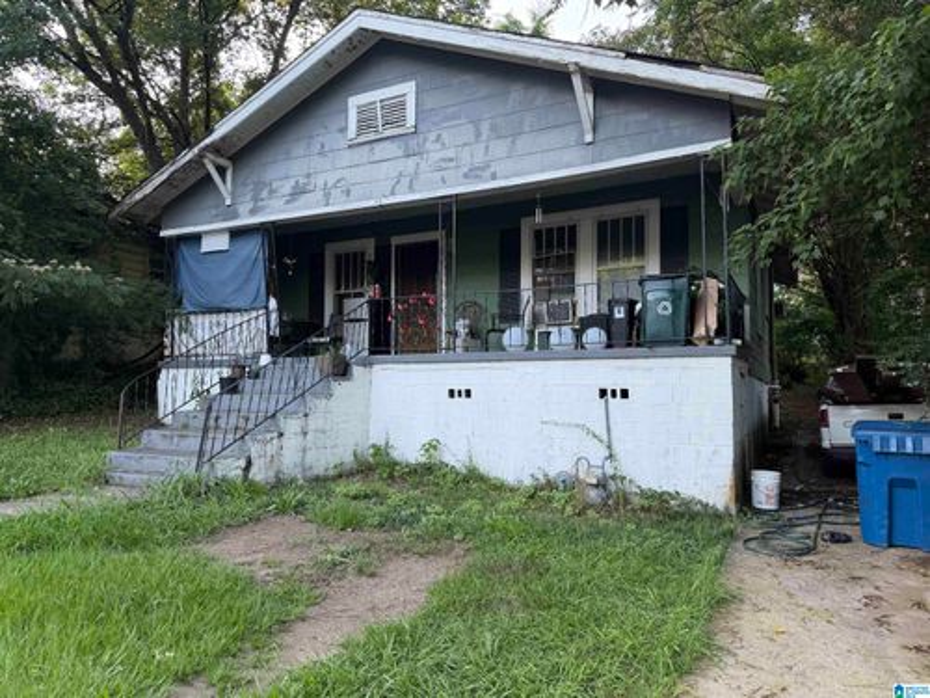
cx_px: 465
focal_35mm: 24
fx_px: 645
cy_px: 349
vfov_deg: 56.8
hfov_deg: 71.6
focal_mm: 6.76
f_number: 1.78
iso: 160
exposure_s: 1/121
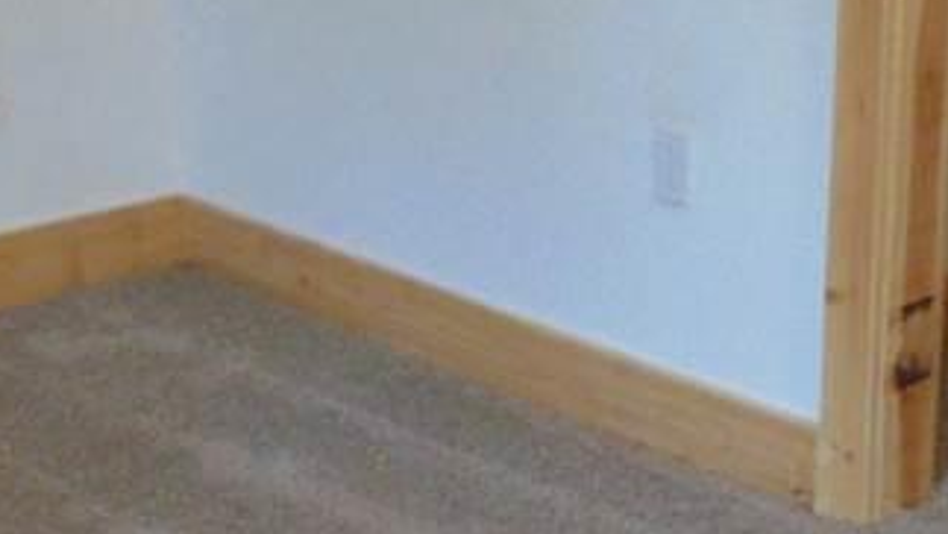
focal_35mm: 108
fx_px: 2716
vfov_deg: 11.1
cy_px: 585
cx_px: 343
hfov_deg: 19.8
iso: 250
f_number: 3
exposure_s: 1/30
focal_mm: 4.5
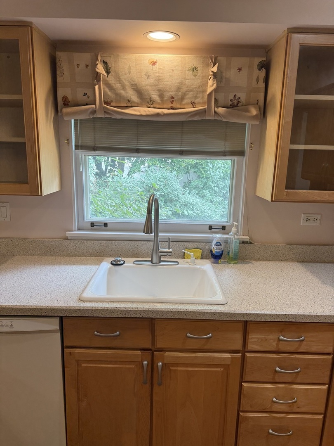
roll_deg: -1.3
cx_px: 167
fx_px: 309
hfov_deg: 56.8
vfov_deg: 71.6
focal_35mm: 24
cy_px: 223
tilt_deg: -10.6
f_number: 1.78
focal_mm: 6.76
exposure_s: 1/120
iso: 125
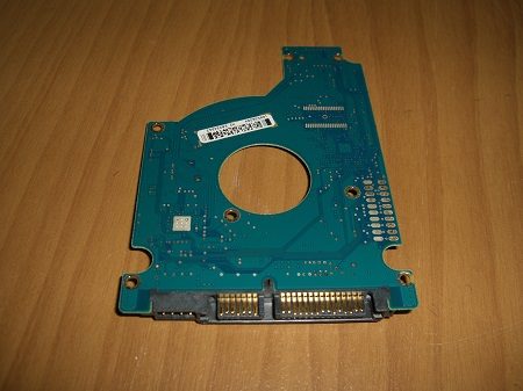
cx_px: 262
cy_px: 196
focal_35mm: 38
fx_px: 574
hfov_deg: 49.0
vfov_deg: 37.7
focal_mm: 7.9
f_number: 5.6
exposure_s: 1/30
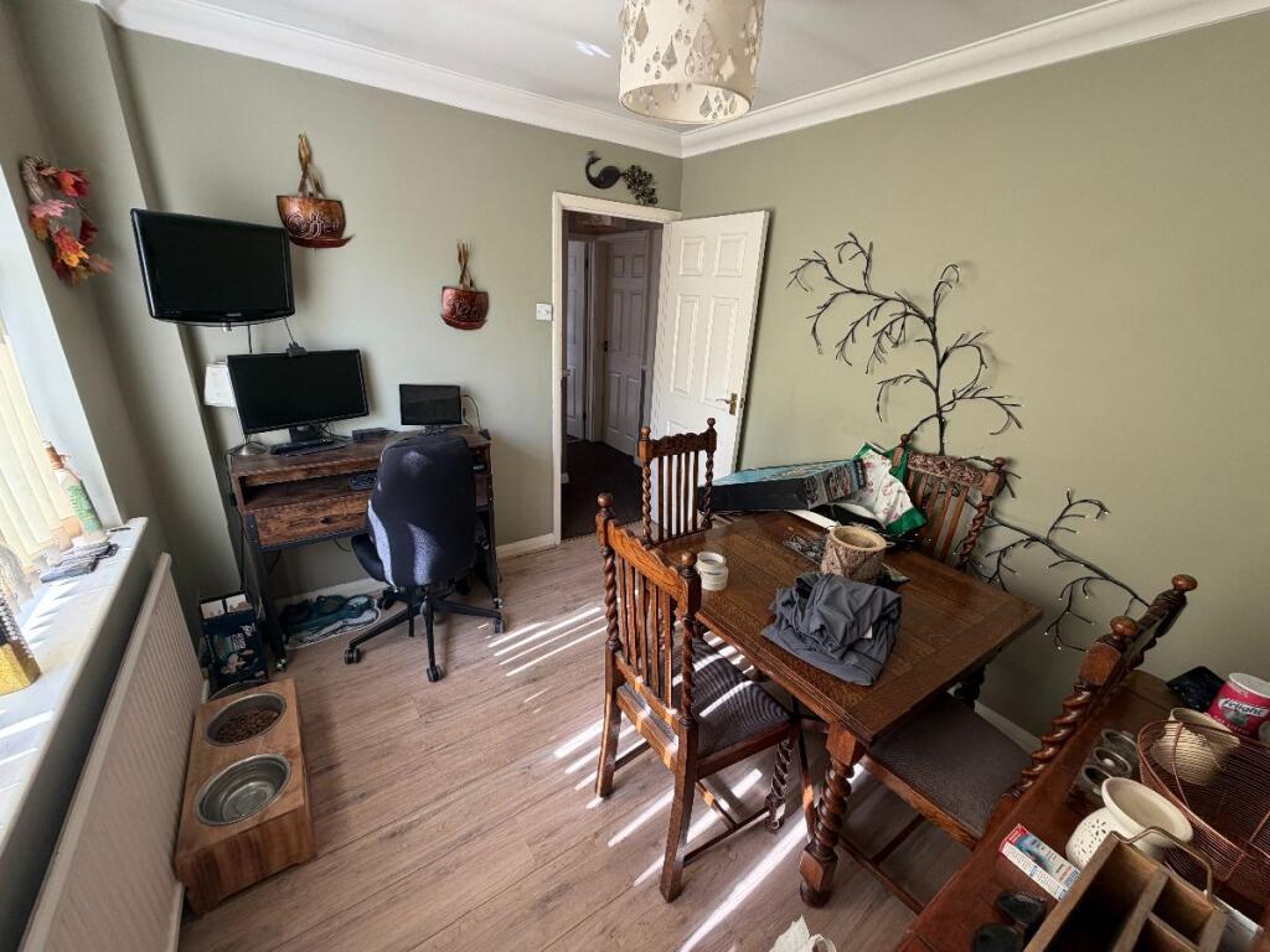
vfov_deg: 85.7
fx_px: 514
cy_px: 476
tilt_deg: -19.2
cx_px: 635
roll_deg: -2.2
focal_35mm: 14
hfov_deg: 102.1
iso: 125
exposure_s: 1/121
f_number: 2.2
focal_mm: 2.22
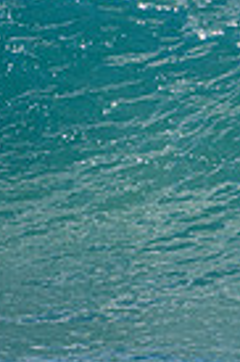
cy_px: 94
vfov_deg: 0.7
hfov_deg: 0.4
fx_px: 31828
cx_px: 580
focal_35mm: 3175
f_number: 5.6
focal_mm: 500
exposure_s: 1/2000
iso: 560
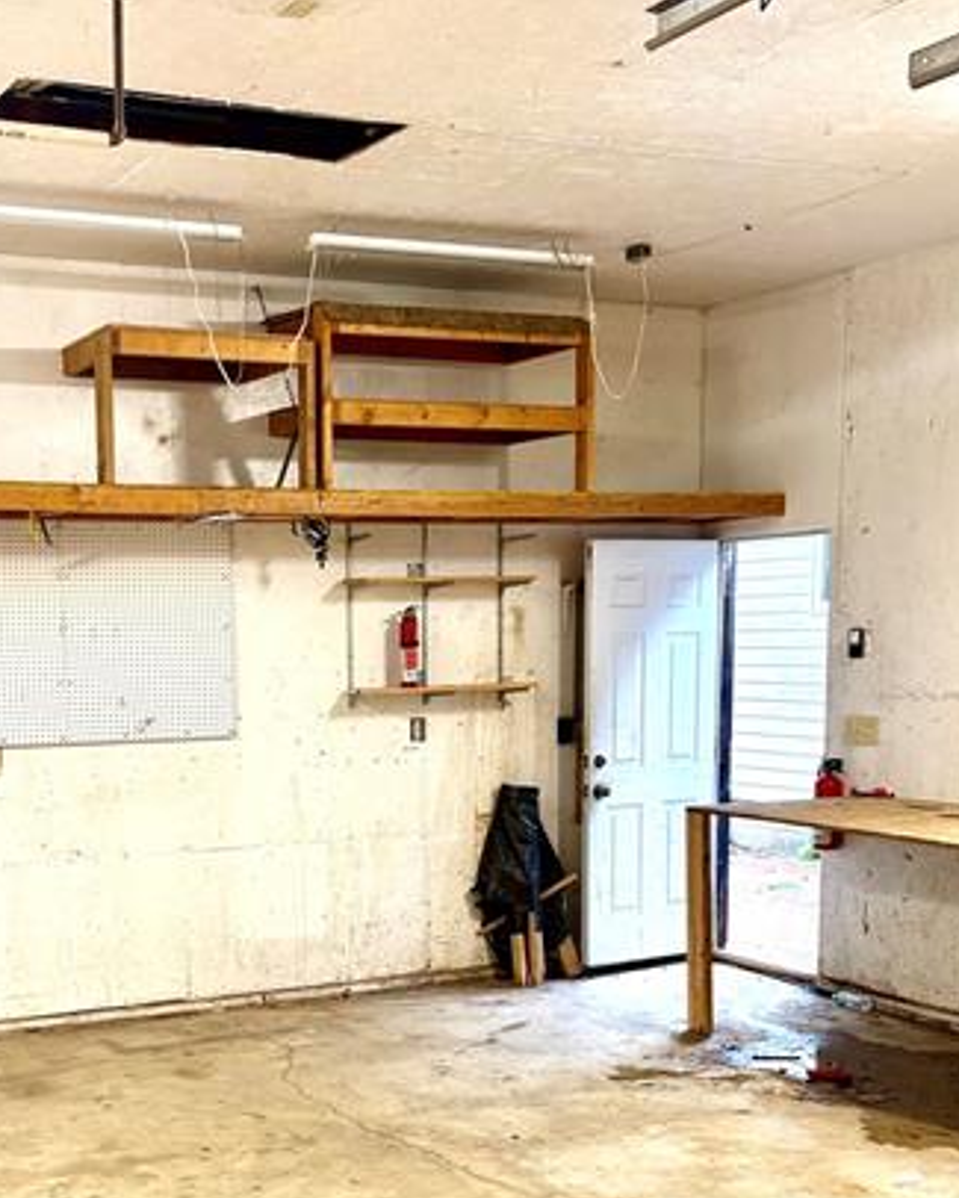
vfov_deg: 37.9
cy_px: 891
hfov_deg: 31.2
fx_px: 1702
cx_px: 313
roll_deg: +0.7
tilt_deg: -7.4
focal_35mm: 48
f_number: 1.6
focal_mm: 5.96
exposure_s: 1/60
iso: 125
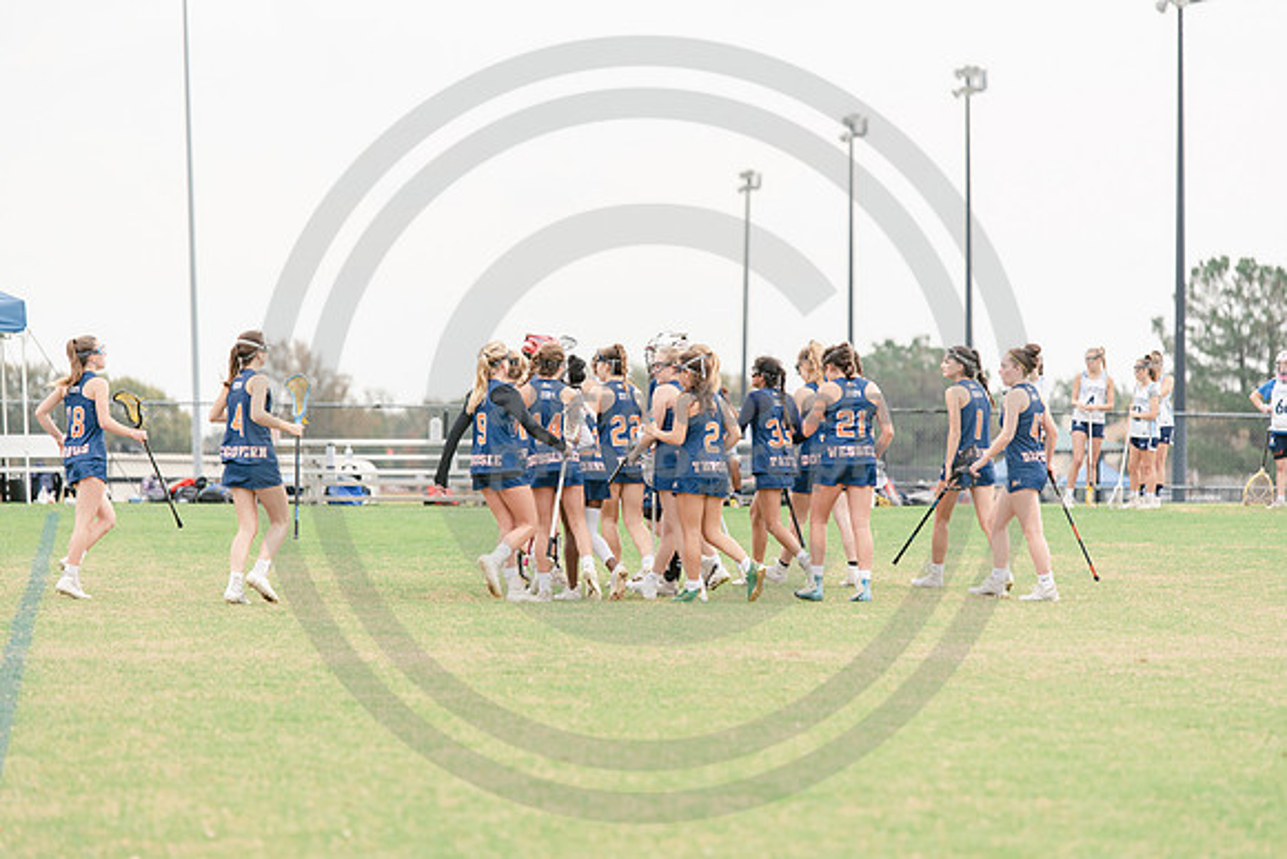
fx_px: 6694
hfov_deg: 11.0
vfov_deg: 7.3
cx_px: 644
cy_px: 430
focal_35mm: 187
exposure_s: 1/1250
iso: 250
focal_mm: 180
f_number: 3.2
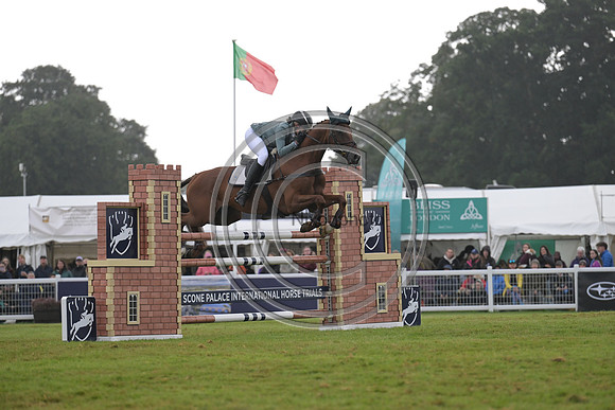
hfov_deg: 10.3
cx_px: 308
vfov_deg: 6.9
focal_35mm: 200
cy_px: 205
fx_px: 3417
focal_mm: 200
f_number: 4.5
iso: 2000
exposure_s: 1/1250
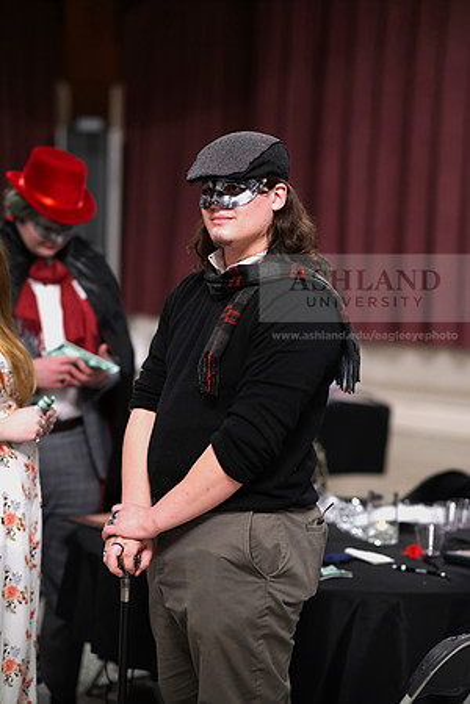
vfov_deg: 23.9
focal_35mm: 85
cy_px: 352
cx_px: 235
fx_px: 1664
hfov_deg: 16.1
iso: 2500
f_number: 1.8
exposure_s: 1/100
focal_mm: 85
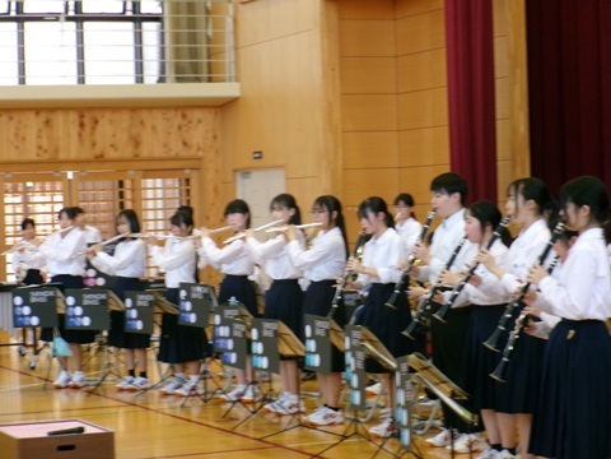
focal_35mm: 115
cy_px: 230
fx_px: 2030
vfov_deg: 12.9
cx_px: 306
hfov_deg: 17.1
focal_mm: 20.6
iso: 472
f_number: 6.2
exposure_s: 1/34
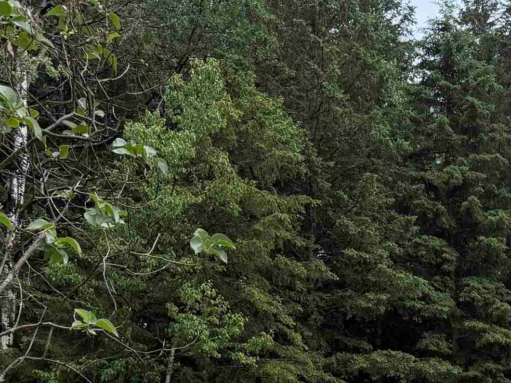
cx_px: 589
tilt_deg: +7.5
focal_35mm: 75
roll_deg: +2.4
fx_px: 1107
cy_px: 557
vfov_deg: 17.8
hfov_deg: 24.0
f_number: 1.78
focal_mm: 6.76
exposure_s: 1/1211
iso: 80
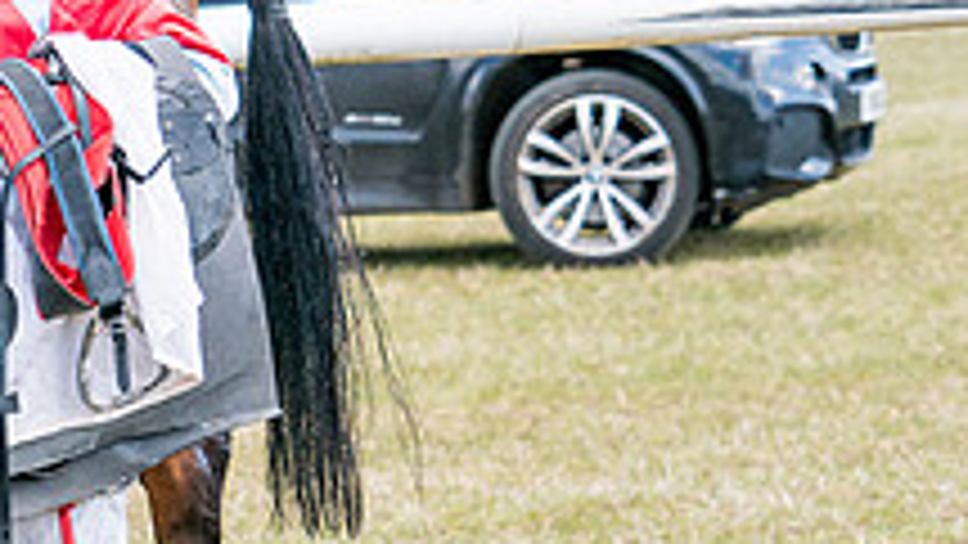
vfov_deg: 4.5
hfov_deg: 7.8
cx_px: -630
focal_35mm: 269
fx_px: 6905
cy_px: 351
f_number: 5
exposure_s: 1/1000
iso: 400
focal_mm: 77
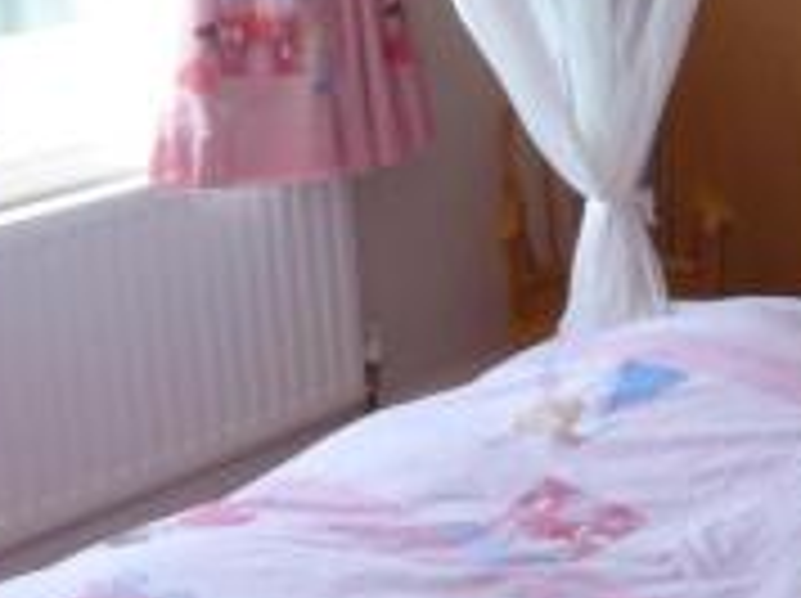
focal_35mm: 82
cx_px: 1028
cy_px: -2
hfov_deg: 21.6
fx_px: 1895
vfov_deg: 17.5
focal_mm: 4.3
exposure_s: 1/60
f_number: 3.3
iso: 125
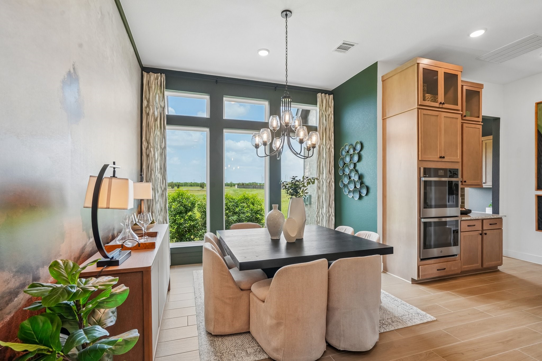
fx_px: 241
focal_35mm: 16
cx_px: 271
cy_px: 180
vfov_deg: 73.7
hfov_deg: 96.7
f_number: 8
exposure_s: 1/125
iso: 400
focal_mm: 16
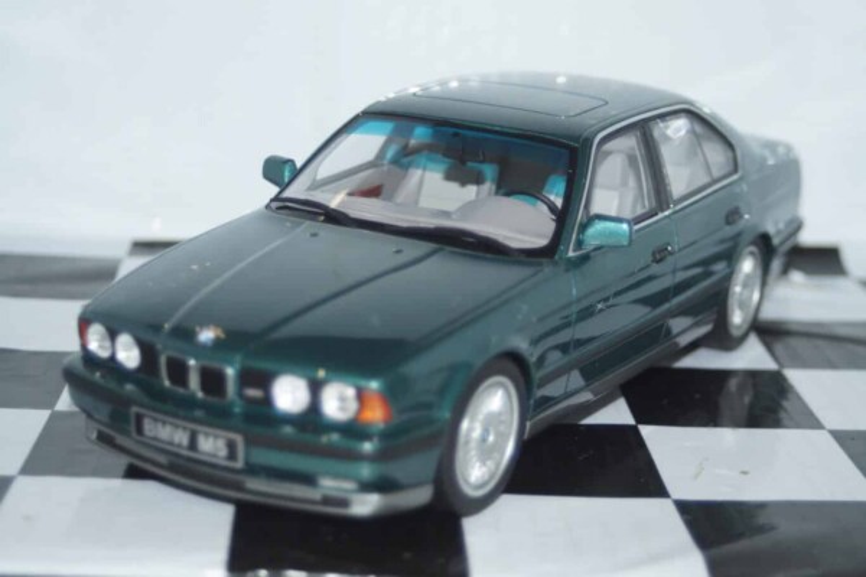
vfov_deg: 18.2
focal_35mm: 75
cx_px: 433
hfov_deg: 27.0
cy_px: 288
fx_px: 1804
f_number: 4.5
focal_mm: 50
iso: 400
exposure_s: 1/80
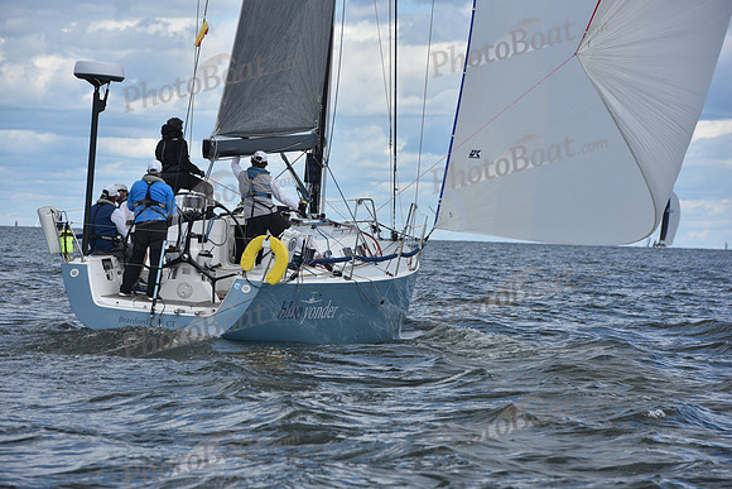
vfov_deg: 6.9
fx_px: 4067
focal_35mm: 200
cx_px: 366
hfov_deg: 10.3
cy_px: 244
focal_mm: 200
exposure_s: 1/800
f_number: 10
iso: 250
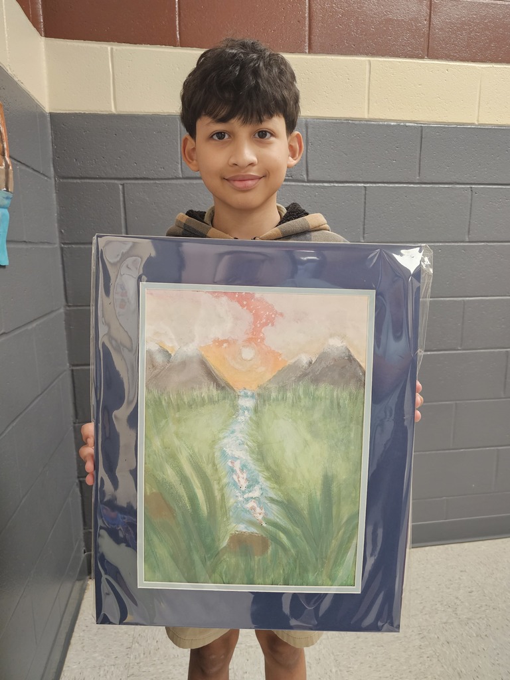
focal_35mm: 23
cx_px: 255
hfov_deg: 58.9
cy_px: 340
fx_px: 452
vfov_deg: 73.9
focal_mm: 6.3
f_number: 1.7
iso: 640
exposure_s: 1/60
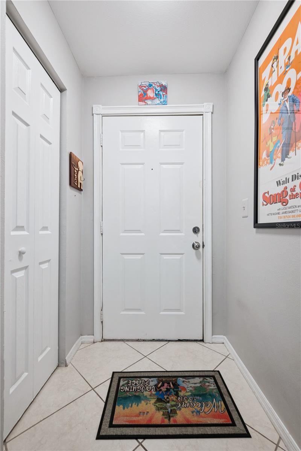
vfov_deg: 96.7
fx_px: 201
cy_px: 226
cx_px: 150
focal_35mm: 16
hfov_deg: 73.7
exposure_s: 1/3.33
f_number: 9
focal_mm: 16
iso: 200
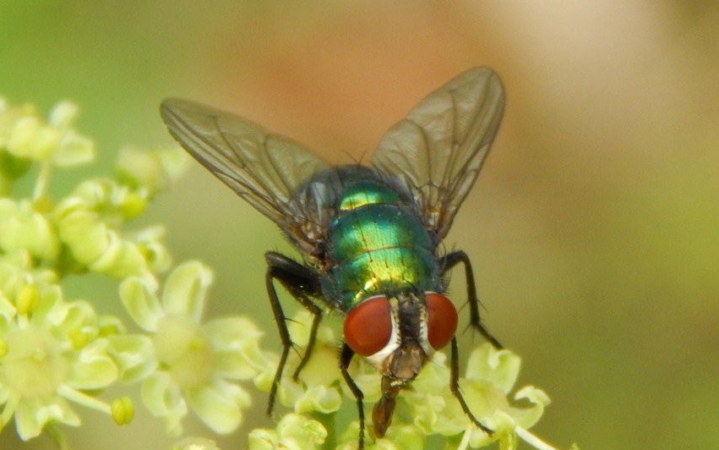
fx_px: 4311
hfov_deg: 9.5
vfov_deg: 6.0
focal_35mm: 220
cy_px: 235
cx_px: 360
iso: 400
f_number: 5.4
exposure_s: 1/160
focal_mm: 37.1
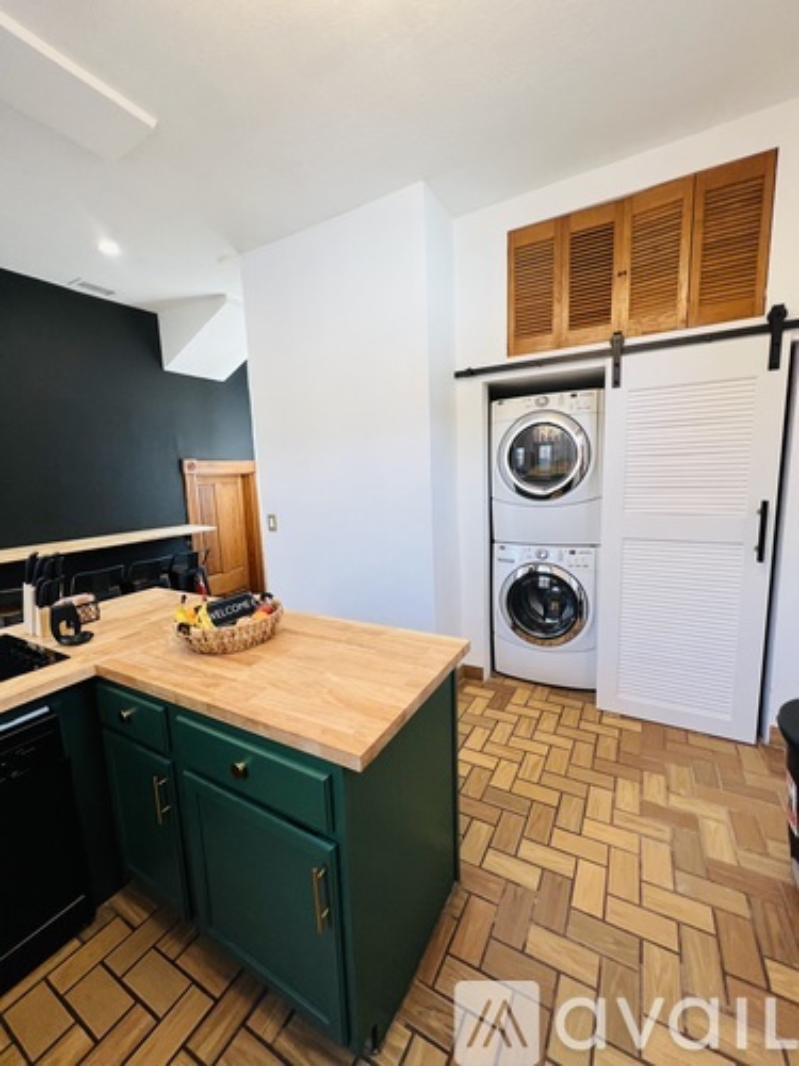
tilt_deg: -7.7
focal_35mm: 13
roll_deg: +1.9
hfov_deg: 89.9
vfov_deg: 106.2
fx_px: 400
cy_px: 533
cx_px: 400
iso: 80
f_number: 1.8
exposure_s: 1/120
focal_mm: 1.57
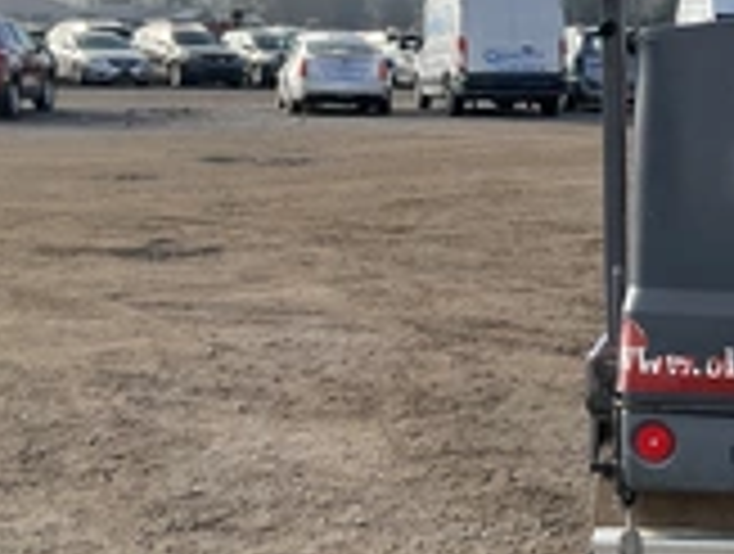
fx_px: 1509
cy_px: 221
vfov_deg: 20.8
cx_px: 739
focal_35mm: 71
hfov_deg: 25.9
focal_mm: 3
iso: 25
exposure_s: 1/1490
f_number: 1.8
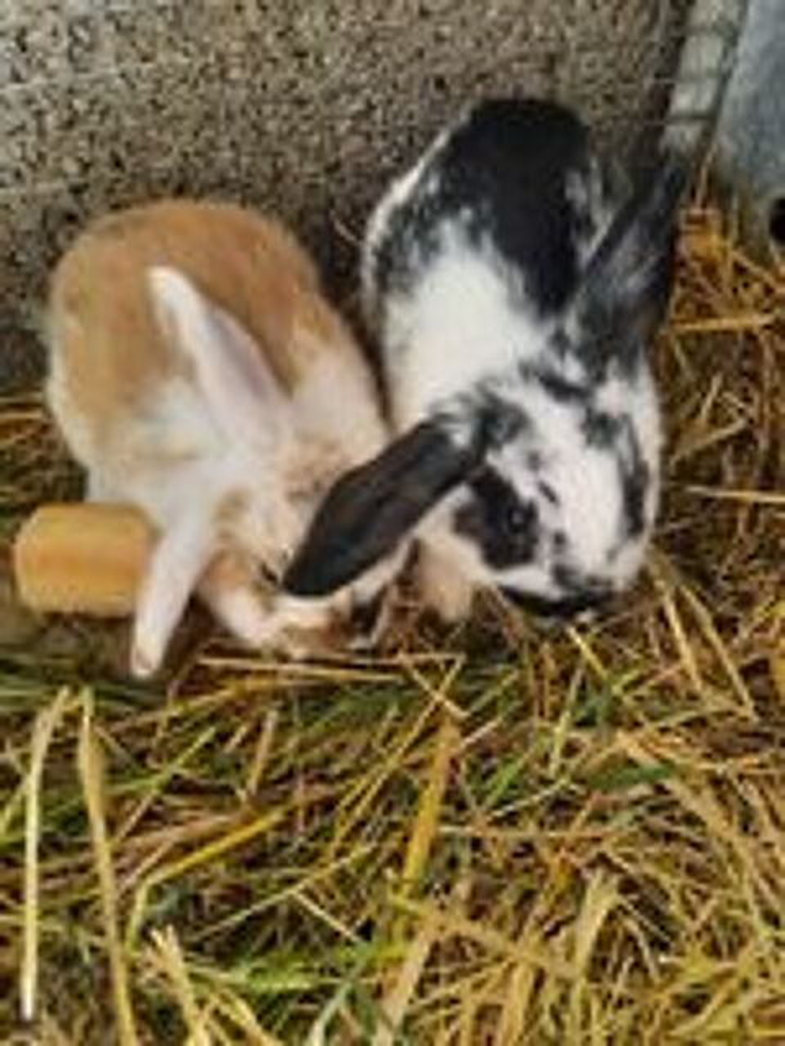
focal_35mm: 25
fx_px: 756
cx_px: 392
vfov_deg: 69.4
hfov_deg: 54.9
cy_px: 523
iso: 500
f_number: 2
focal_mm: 4.6
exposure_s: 1/33
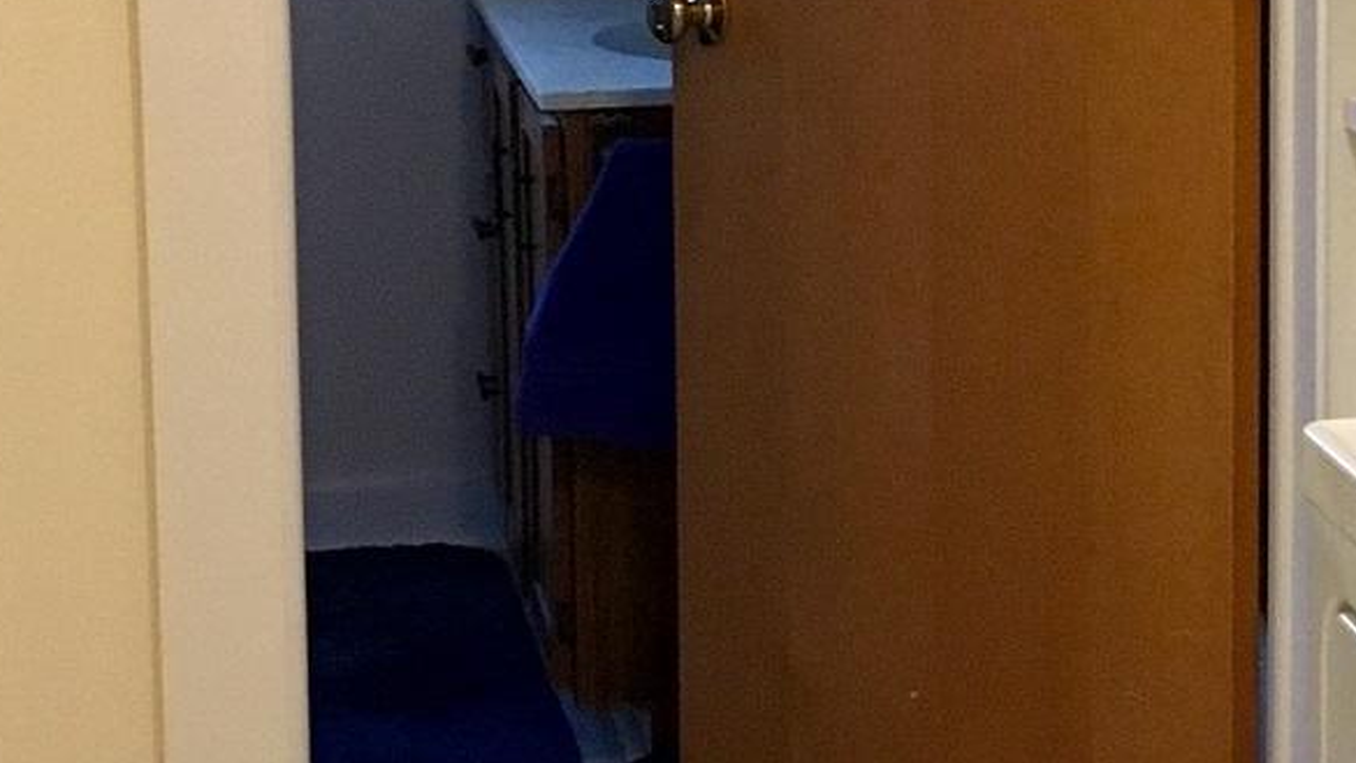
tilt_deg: -8.4
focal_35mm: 108
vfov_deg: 11.2
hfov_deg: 18.9
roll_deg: +0.7
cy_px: 97
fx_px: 3883
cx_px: 1555
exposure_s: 1/30
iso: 160
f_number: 2.2
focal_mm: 4.15
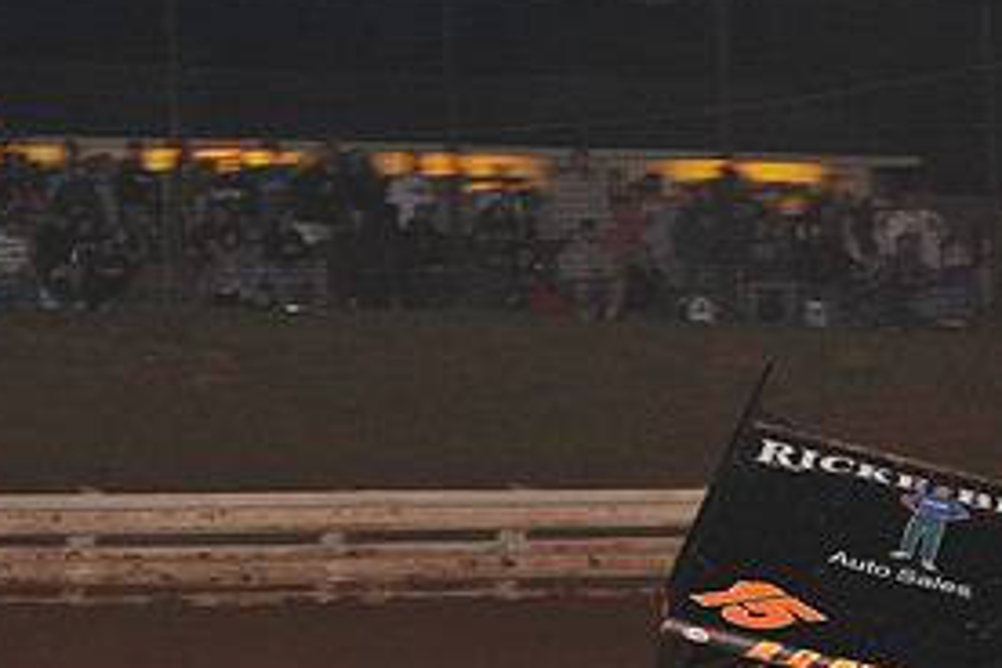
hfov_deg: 12.2
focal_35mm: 168
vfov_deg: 8.1
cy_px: 621
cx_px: 595
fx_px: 4676
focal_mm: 80
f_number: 6.3
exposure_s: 1/320
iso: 1250
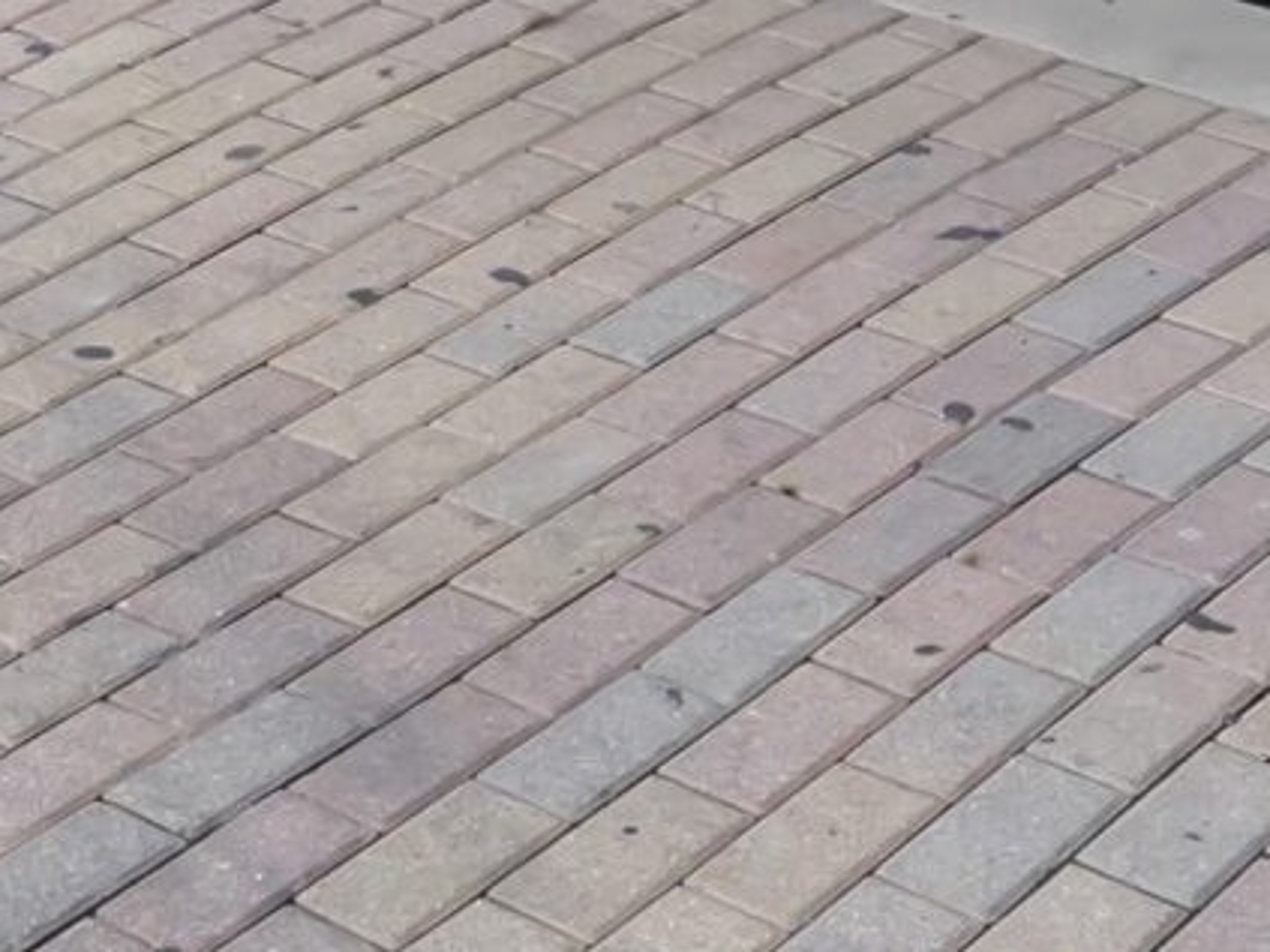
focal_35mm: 99
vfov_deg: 11.9
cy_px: -1396
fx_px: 3631
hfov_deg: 19.7
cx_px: 333
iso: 125
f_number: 7.1
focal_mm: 17
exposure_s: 1/13
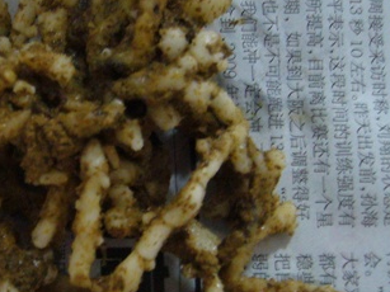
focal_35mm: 73
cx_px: 79
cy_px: 136
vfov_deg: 20.1
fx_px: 822
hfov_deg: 26.2
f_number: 2.8
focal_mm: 5.8
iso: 200
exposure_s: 1/8
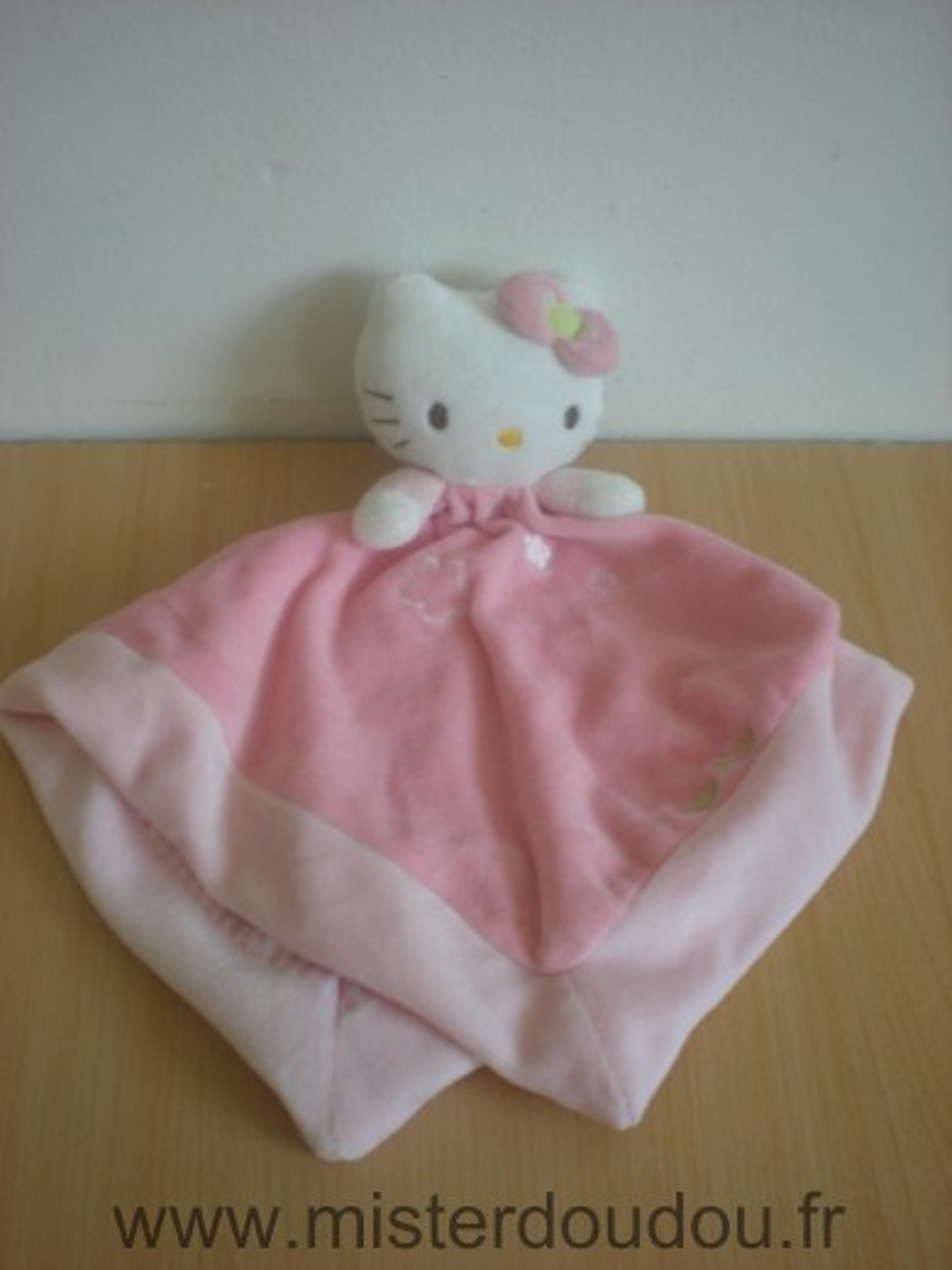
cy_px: 635
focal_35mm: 38
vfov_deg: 49.0
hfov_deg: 37.7
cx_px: 476
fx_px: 1393
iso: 64
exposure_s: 1/16.7
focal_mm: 6.3
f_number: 3.1
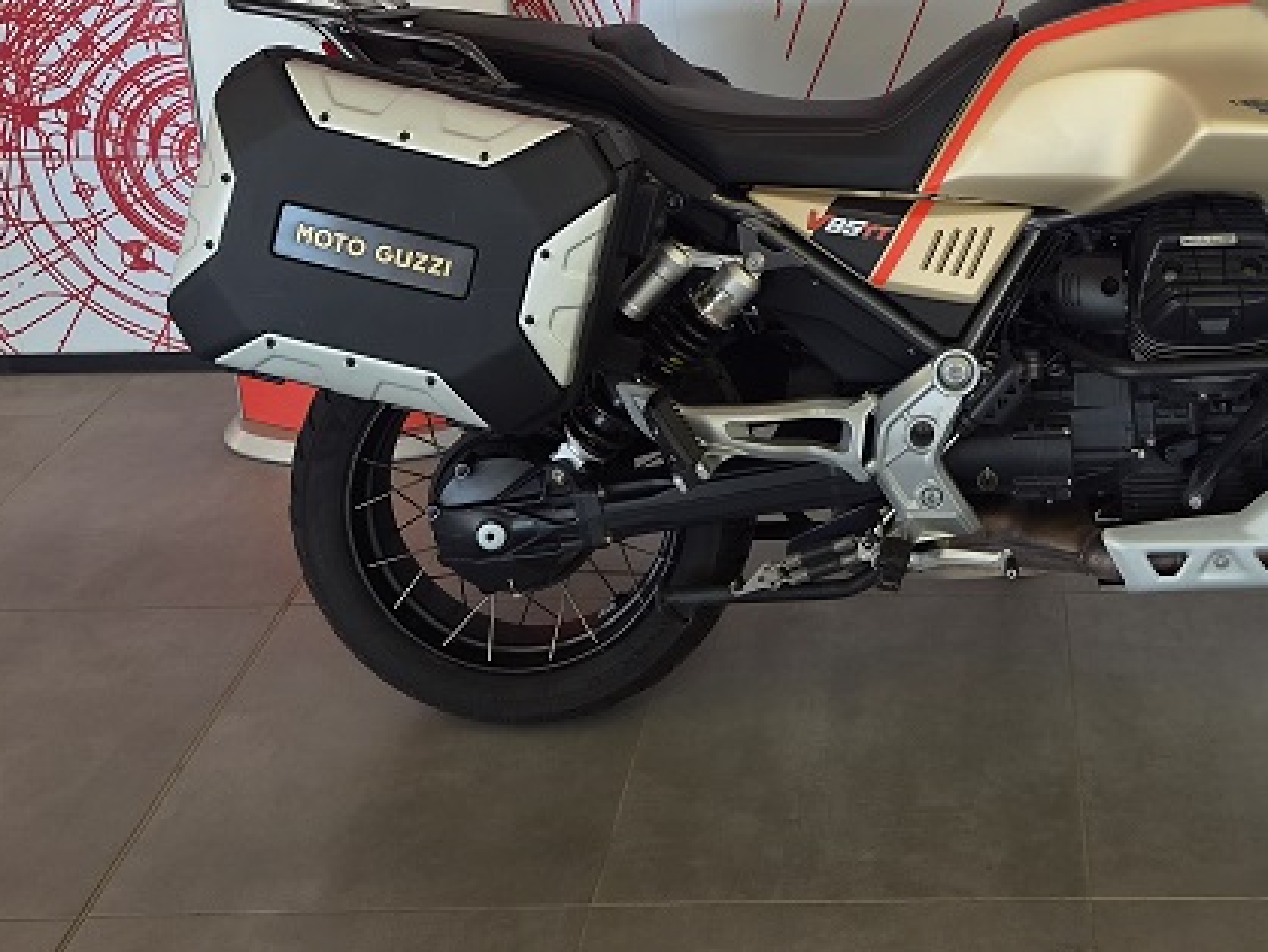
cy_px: 55
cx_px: 1001
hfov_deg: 41.2
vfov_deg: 31.0
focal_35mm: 44
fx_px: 1613
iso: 125
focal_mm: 5.4
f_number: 1.8
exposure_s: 1/100
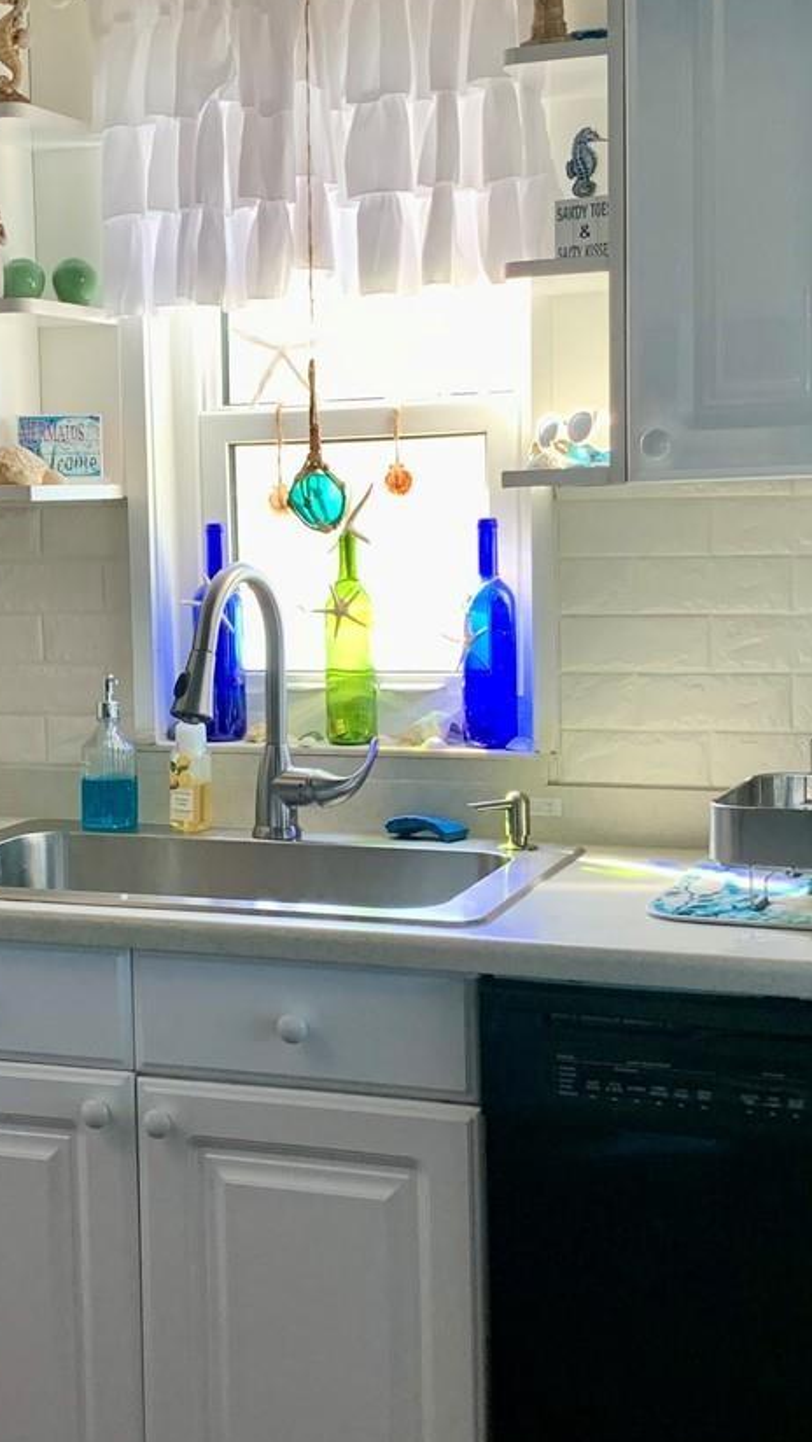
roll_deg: +1.9
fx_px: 2104
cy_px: 719
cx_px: 226
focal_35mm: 55
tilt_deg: -5.9
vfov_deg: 37.8
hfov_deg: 21.7
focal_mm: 4.25
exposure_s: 1/60
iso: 100
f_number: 1.8
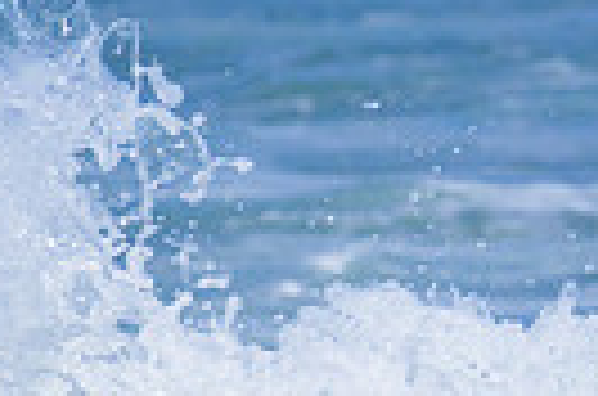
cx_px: 1674
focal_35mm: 2736
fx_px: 45340
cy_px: 358
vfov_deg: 0.5
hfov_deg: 0.8
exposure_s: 1/2000
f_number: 11
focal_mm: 460
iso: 560
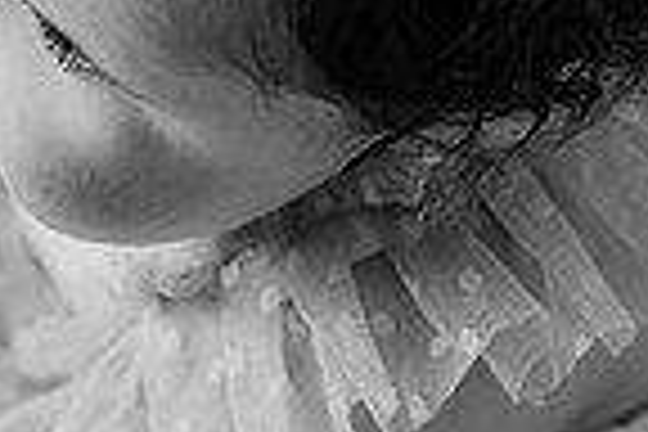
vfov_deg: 4.0
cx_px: 472
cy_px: 25
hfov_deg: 6.0
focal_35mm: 342
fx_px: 6156
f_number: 2.8
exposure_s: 1/160
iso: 100
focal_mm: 85
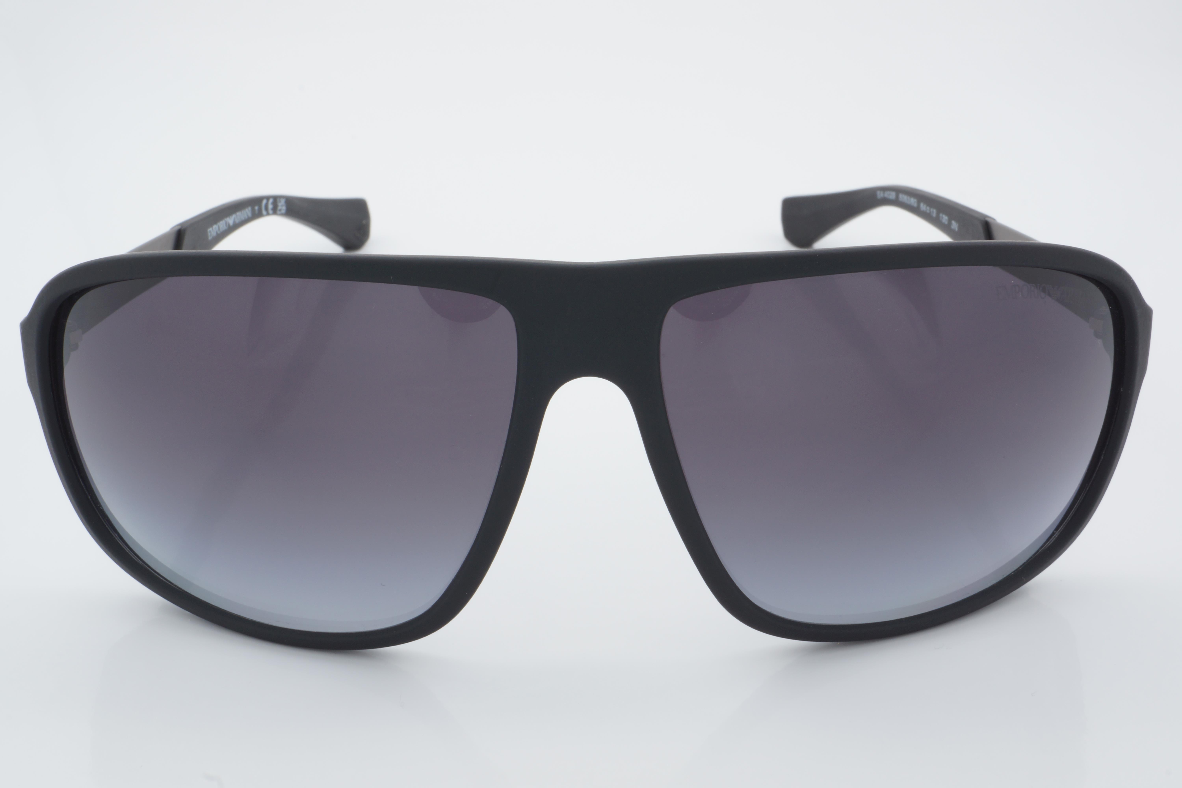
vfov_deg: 29.9
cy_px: 394
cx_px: 591
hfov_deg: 43.6
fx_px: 1477
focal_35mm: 45
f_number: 29
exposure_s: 1/4
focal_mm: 30
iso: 100
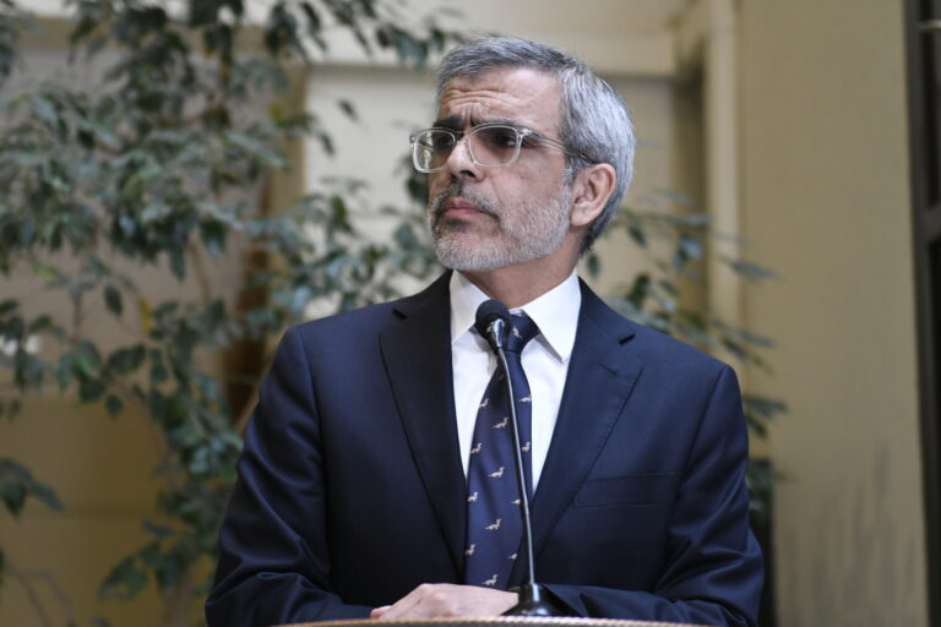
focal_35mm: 105
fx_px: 2744
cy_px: 314
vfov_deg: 13.0
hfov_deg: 19.5
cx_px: 470
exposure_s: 1/200
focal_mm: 70
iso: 1600
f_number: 2.8
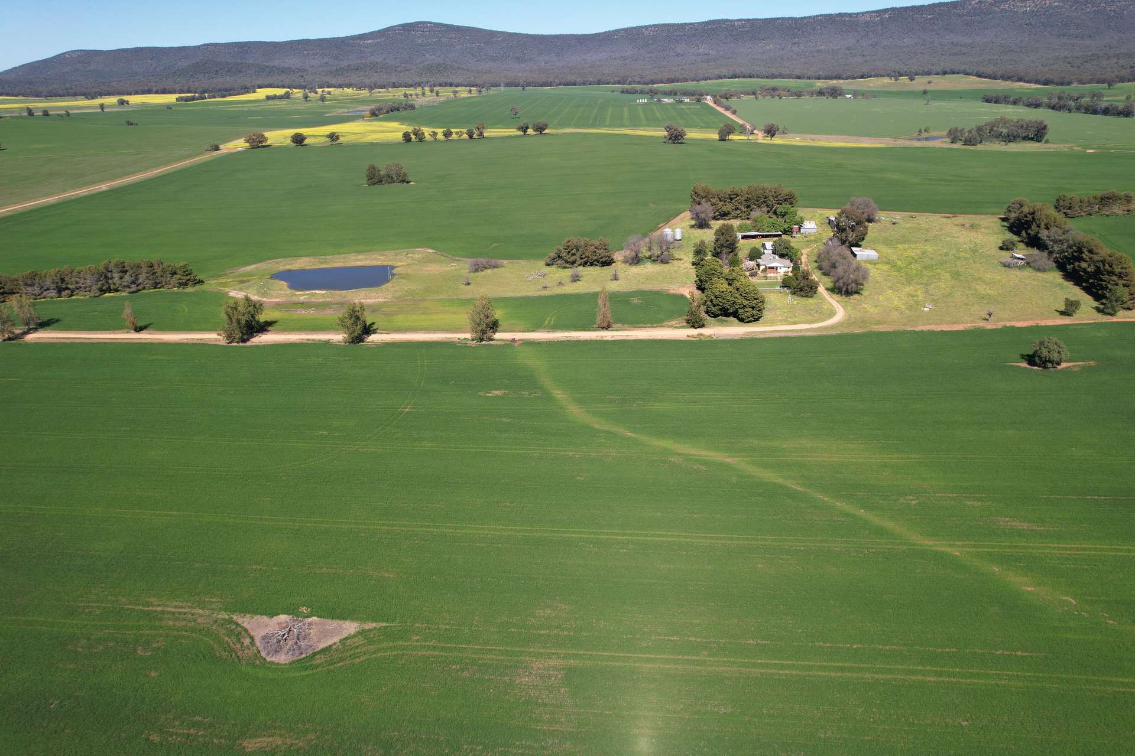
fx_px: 694
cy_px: 378
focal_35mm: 22
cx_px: 568
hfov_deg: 78.6
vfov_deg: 57.2
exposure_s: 1/1250
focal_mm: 8.38
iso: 100
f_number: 2.8
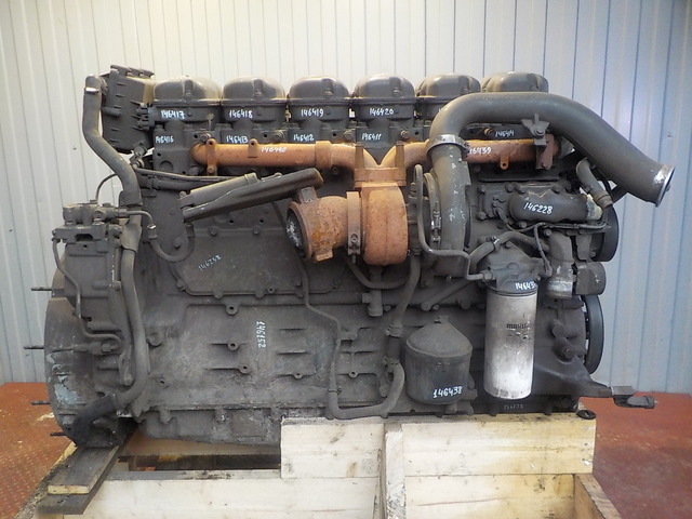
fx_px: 600
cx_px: 346
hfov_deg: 60.0
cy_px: 260
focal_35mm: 30
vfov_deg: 46.8
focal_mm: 4.1
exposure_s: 1/30
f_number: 3.3
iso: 400
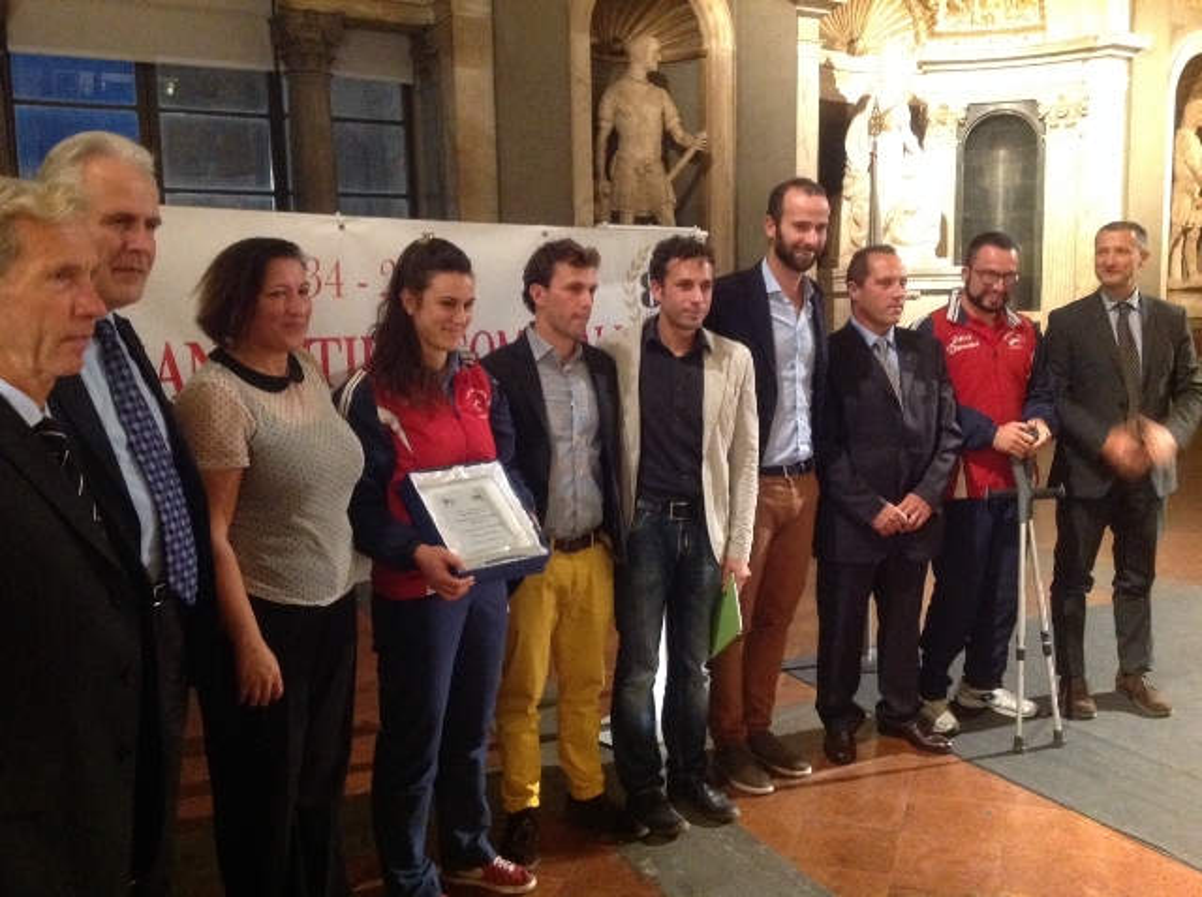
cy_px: 448
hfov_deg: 52.7
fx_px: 1214
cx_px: 601
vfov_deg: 40.6
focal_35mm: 35
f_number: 2.4
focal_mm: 4.28
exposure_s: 1/15
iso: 800
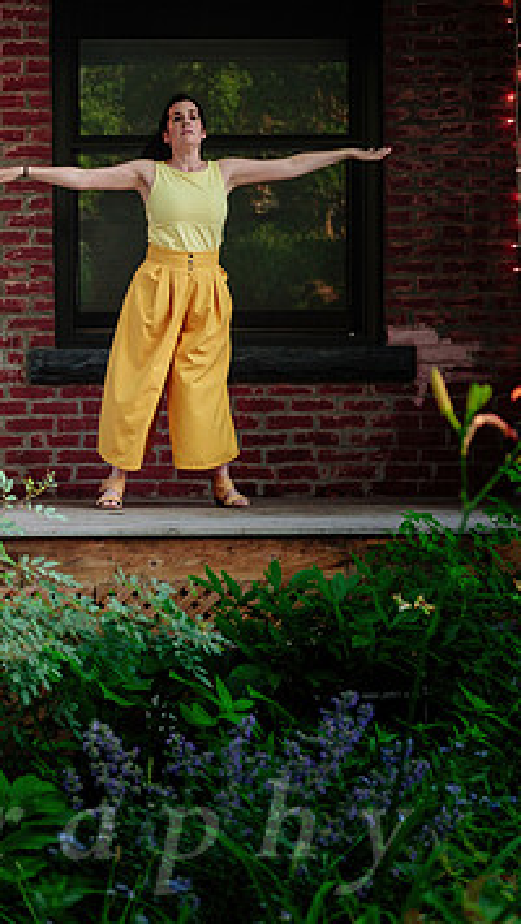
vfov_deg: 27.5
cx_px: -120
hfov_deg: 15.1
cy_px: 475
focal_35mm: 77
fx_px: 1889
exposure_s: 1/160
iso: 500
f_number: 1.8
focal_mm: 29.2
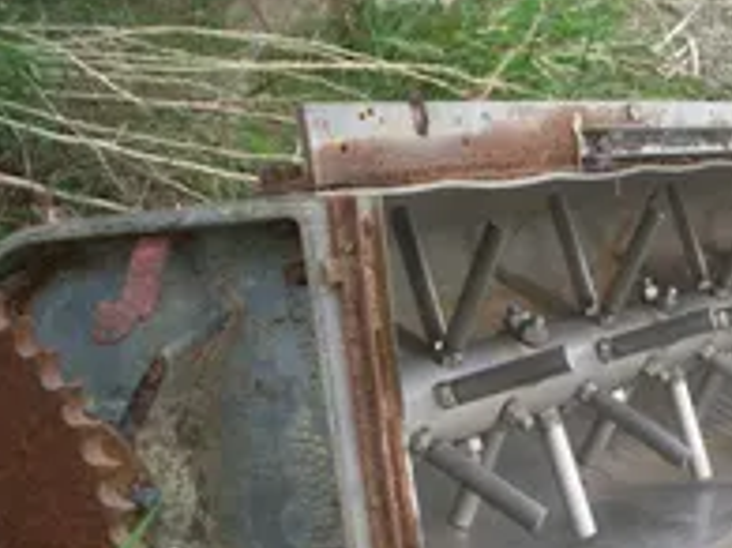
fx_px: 1564
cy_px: 533
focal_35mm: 74
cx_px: 672
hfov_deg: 25.5
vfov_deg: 19.4
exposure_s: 1/93
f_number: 4.5
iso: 100
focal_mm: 5.9
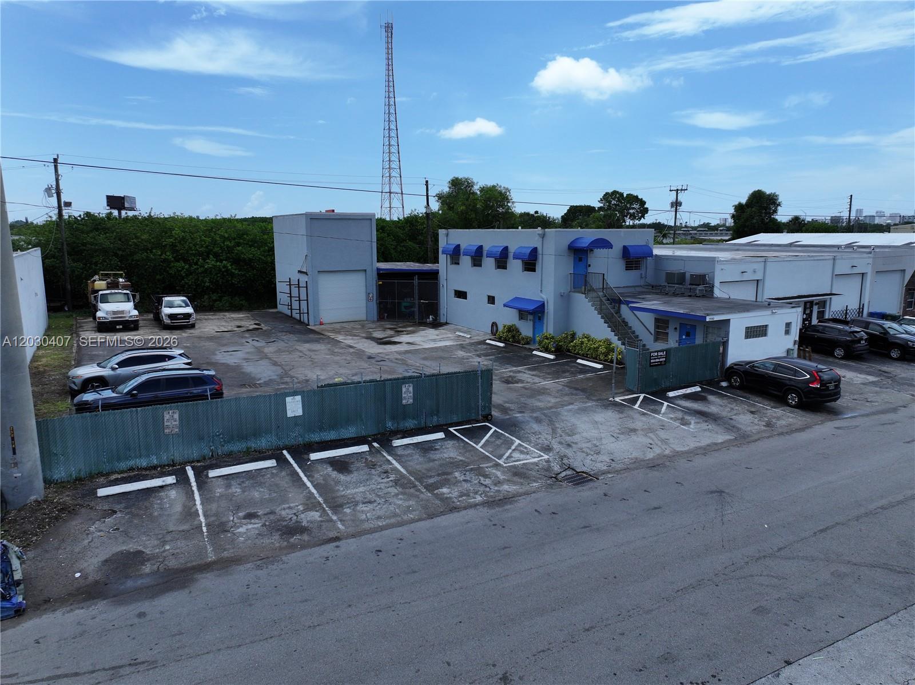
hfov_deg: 71.6
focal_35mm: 24
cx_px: 458
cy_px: 342
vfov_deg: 56.8
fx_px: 634
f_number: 2.8
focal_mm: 12.29
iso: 100
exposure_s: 1/2000
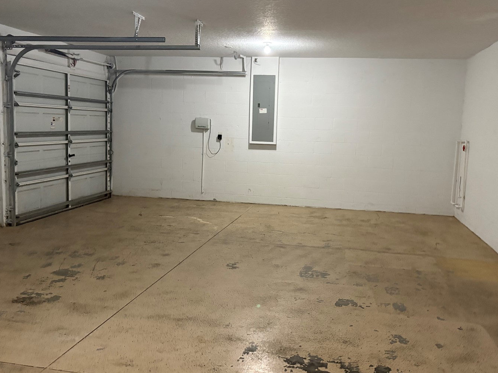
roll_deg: -0.8
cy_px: 175
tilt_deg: -7.5
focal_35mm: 31
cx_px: 265
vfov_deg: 45.4
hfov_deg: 58.3
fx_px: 446
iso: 500
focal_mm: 5.96
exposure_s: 1/40
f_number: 1.6
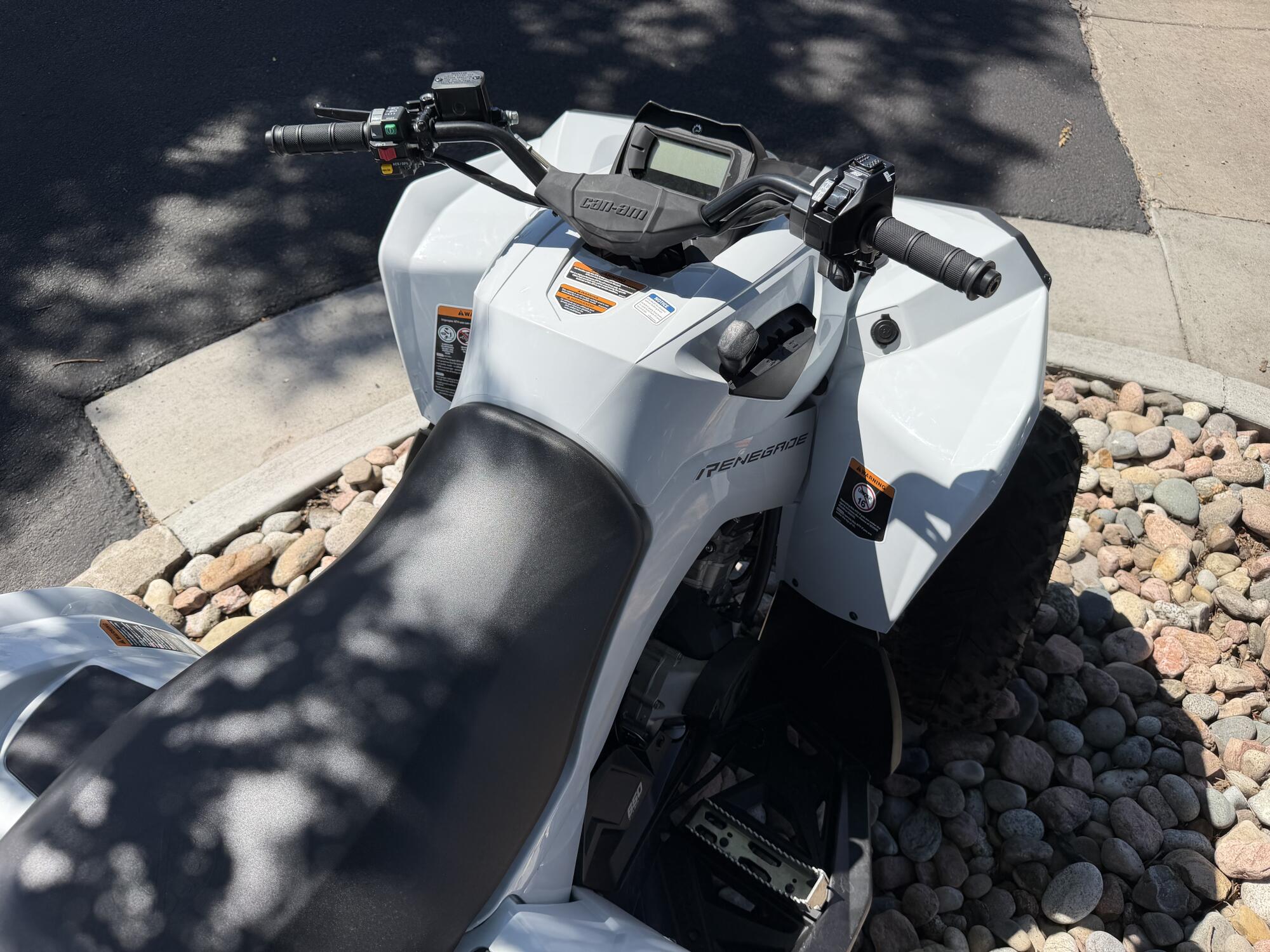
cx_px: 635
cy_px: 476
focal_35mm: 24
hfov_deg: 71.6
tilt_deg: -54.9
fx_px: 881
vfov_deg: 56.8
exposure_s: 1/4405
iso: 80
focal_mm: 6.76
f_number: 1.78
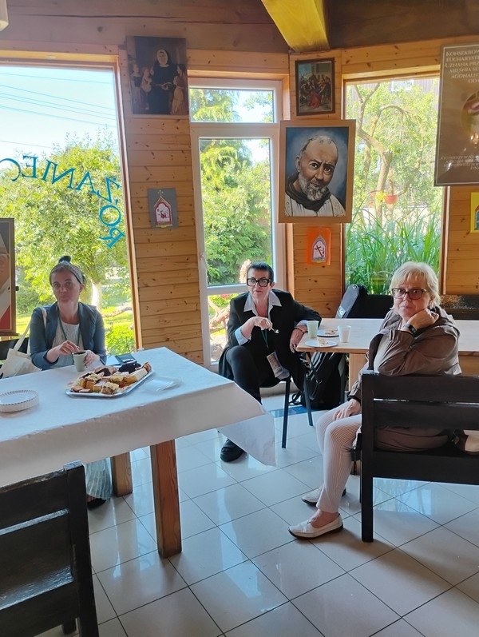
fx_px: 515
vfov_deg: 63.4
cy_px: 318
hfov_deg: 49.9
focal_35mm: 28
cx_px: 240
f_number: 1.8
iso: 559
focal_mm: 4.26
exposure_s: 1/50
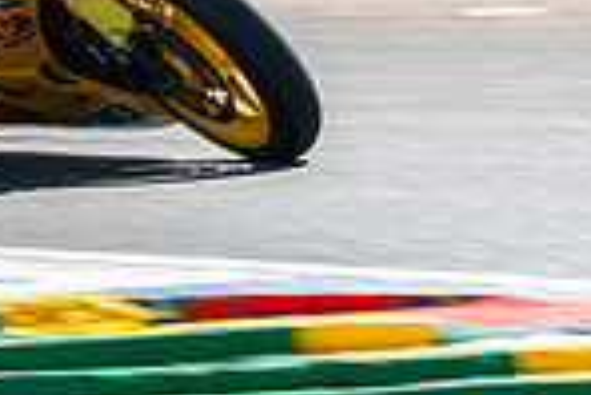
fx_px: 16252
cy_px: -139
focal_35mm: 989
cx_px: -95
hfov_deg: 2.1
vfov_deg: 1.4
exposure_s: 1/200
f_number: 13
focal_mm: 191
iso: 160
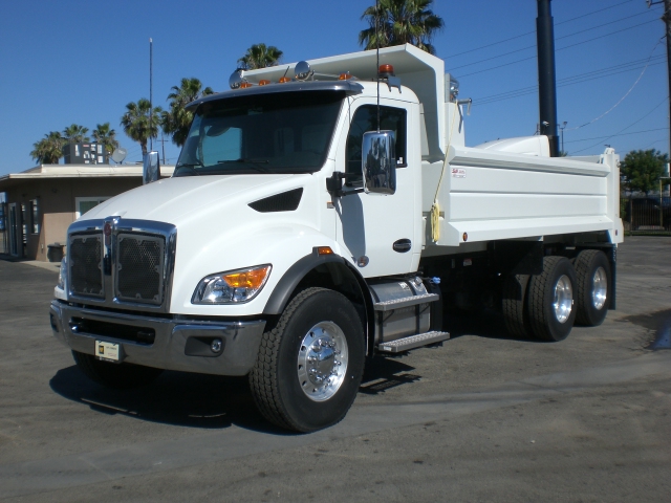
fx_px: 737
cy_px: 252
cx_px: 336
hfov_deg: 49.0
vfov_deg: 37.7
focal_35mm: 38
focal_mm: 6.3
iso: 50
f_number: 4.4
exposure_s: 1/1000
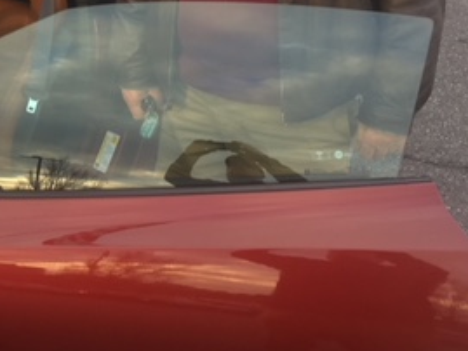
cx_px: -2
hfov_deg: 26.6
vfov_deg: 20.9
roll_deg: +0.1
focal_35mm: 69
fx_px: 933
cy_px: 35
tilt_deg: -14.9
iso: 32
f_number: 2.2
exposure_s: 1/60
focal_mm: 4.15
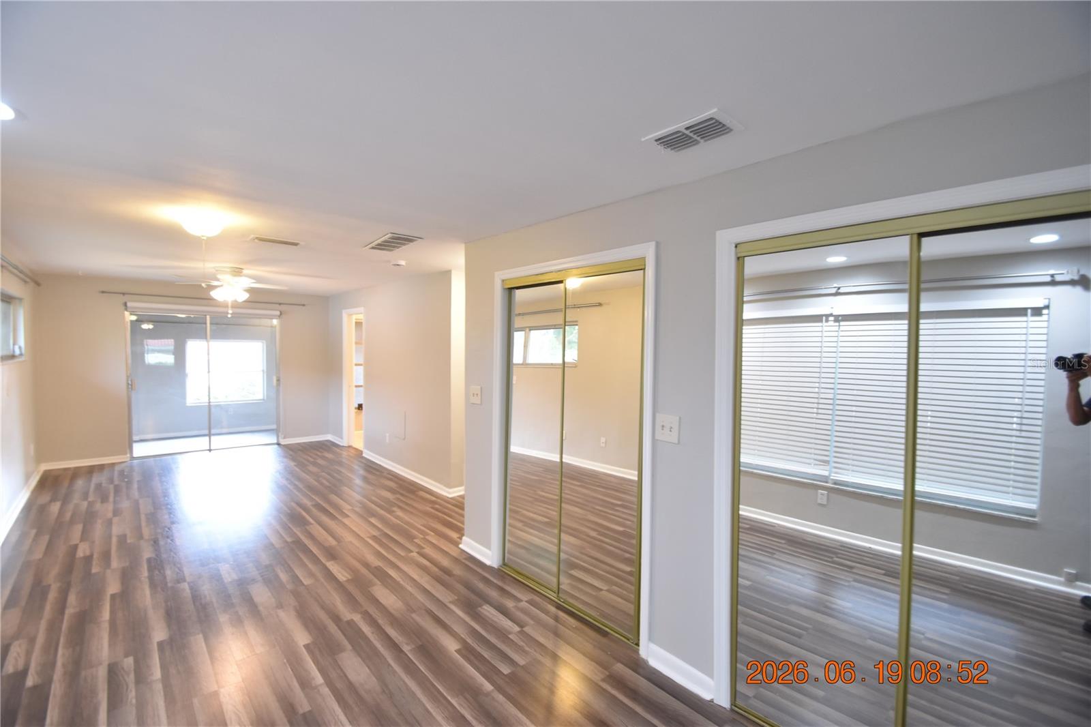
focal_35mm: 15
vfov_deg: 77.3
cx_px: 546
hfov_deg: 100.4
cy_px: 364
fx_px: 454
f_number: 3.5
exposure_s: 1/45
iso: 800
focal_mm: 10
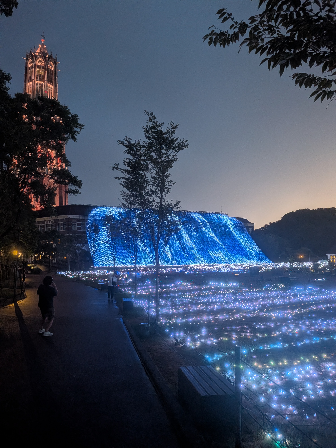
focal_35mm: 24
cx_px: 168
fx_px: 311
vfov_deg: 71.6
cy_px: 224
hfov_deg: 56.8
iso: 59
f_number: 1.7
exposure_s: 1/50
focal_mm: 4.53
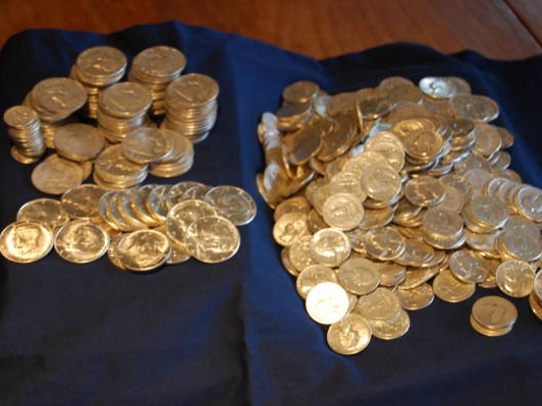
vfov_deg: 16.5
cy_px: 204
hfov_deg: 21.9
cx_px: 274
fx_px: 1402
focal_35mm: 90
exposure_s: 1/30
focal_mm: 55
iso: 400
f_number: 5.6
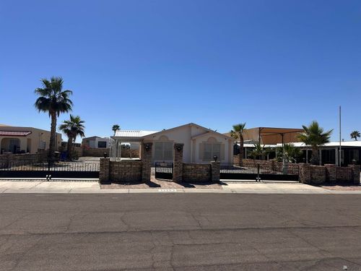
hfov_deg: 71.6
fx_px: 250
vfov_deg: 56.8
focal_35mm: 24
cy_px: 136
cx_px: 180
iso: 80
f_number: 1.78
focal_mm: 6.86
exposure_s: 1/8197
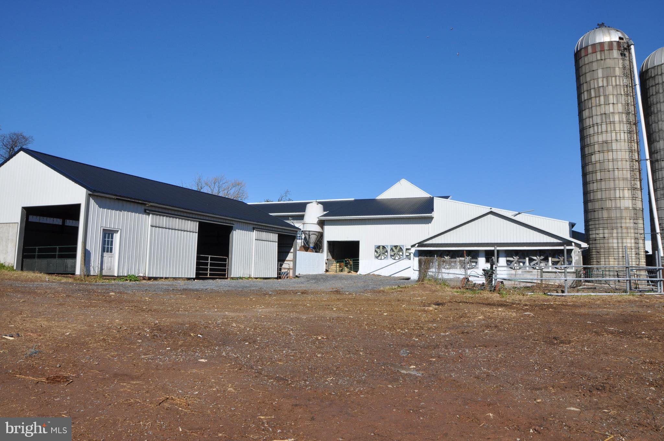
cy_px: 220
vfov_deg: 22.6
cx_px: 332
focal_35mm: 60
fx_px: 1105
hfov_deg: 33.4
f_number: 14
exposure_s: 1/200
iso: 200
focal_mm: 40
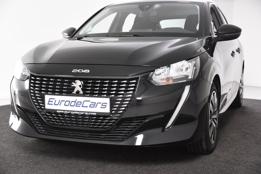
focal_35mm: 57
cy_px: 87
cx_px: 130
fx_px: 413
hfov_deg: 35.1
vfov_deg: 23.8
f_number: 4.5
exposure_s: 1/80
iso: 1600
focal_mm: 38
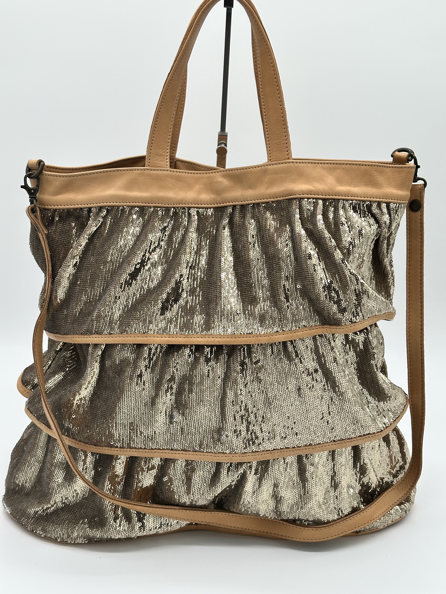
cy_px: 297
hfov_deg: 30.3
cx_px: 223
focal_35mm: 48
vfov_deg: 39.7
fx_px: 825
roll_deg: -2.5
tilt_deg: -14.8
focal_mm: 6.86
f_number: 1.78
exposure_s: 1/417
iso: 64
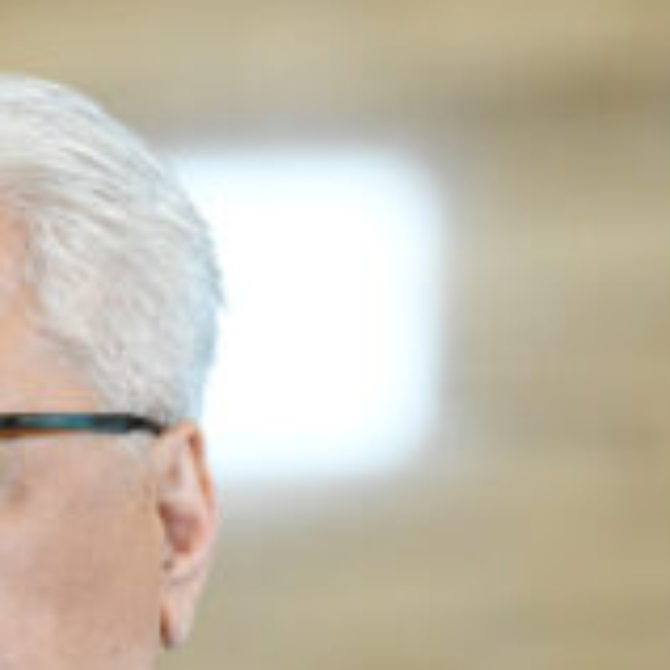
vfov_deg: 2.6
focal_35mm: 669
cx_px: 76
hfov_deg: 2.6
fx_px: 14650
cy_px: 855
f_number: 4
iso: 2000
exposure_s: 1/160
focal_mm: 180
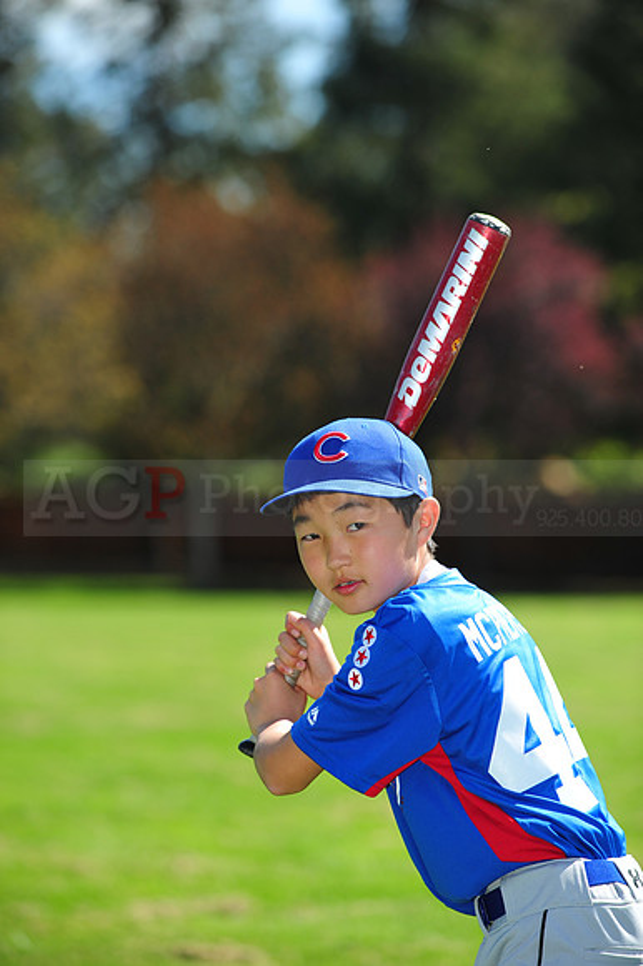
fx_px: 4157
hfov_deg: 8.8
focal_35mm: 155
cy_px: 483
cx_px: 322
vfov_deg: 13.3
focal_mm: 155
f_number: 4.5
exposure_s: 1/1250
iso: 250
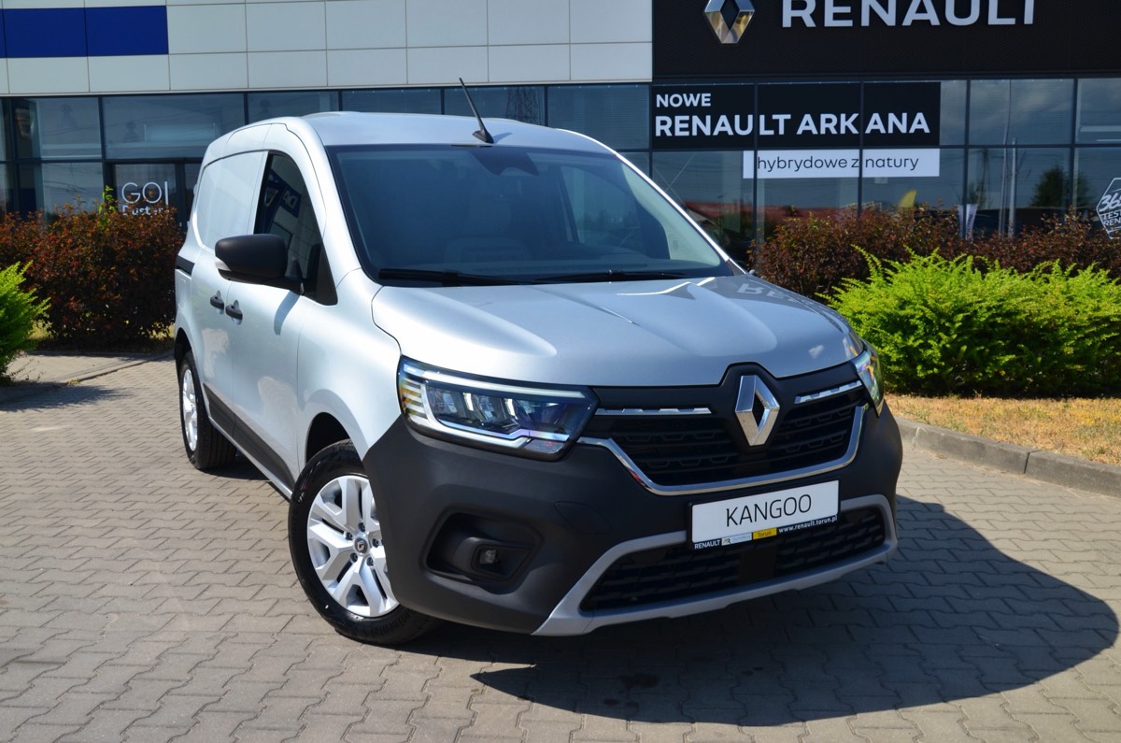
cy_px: 372
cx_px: 560
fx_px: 1026
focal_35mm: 33
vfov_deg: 39.8
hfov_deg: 57.3
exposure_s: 1/200
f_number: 8
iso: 200
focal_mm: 22
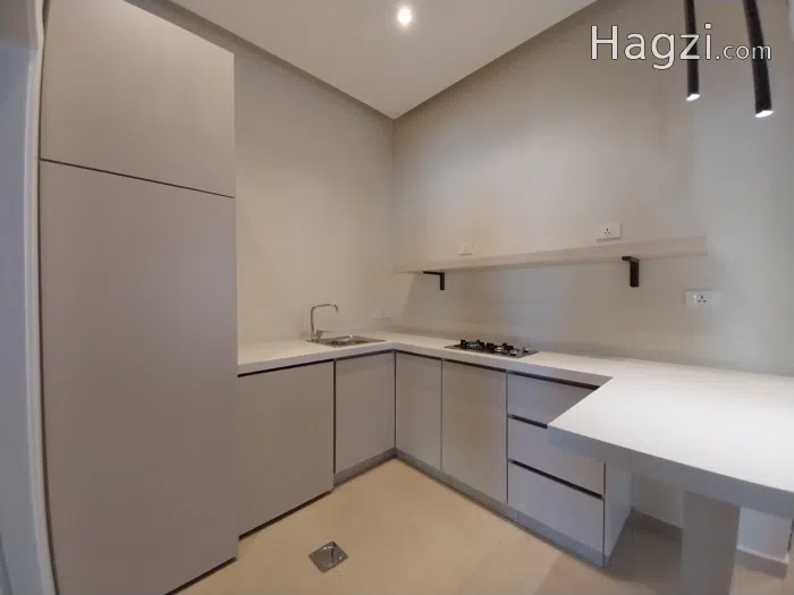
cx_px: 397
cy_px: 298
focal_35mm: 13
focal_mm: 1.3
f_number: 2.2
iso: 202
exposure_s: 1/50
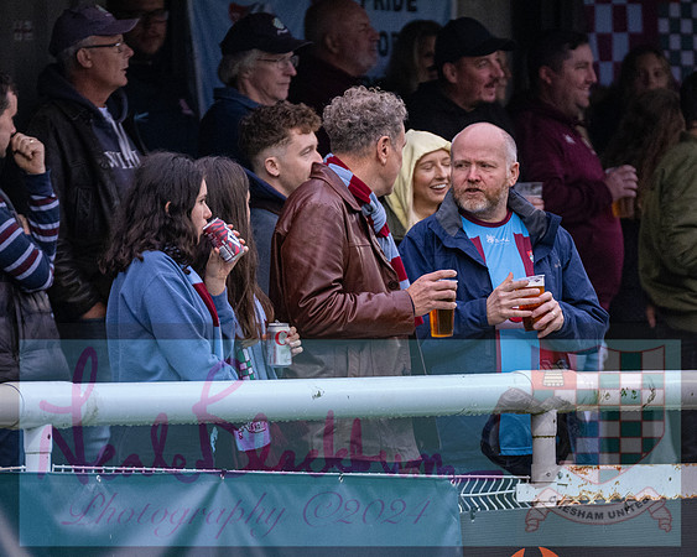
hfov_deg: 3.1
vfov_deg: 2.5
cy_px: 276
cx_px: 359
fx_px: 12720
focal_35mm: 617
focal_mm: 300
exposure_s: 1/1600
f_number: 2.8
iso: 1600
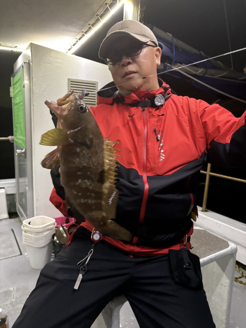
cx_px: 123
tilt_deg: -4.7
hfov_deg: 53.1
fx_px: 246
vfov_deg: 67.3
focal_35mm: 26
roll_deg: -2.2
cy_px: 164
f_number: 1.6
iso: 640
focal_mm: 5.96
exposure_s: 1/30
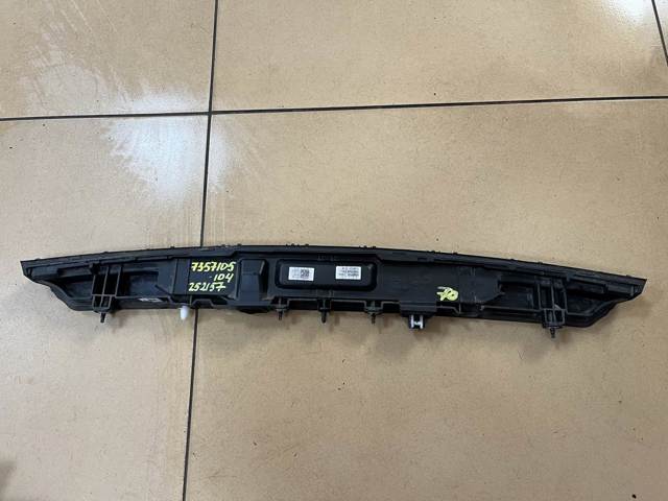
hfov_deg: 67.3
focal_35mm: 26
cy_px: 250
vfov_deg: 53.1
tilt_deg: -74.1
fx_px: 502
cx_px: 334
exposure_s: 1/76
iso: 125
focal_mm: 5.1
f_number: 1.6
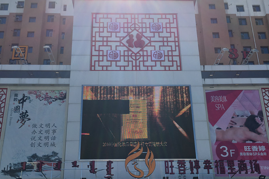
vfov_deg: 32.1
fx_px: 306
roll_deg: +0.4
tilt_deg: +24.8
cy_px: 133
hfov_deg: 47.4
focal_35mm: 41
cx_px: 133
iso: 25
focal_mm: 4.15
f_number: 2.2
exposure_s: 1/1672
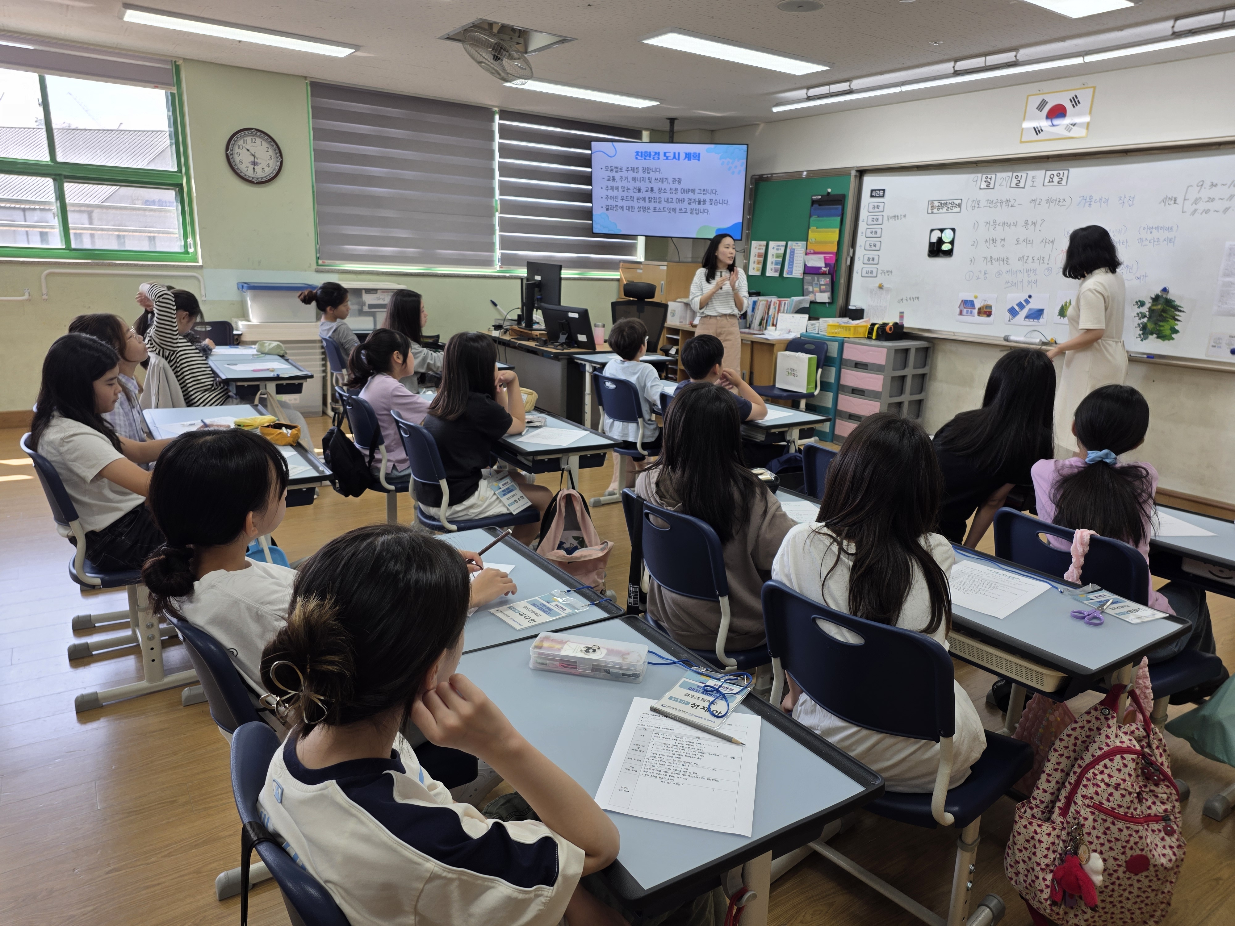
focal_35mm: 23
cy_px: 463
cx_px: 618
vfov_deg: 58.9
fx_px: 821
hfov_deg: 73.9
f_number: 1.7
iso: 32
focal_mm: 6.3
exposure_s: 1/120
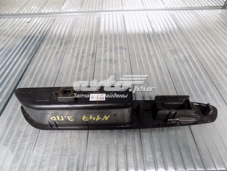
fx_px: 151
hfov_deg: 73.9
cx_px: 114
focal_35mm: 23
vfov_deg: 58.9
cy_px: 86
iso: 400
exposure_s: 1/25
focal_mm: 4
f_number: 3.1
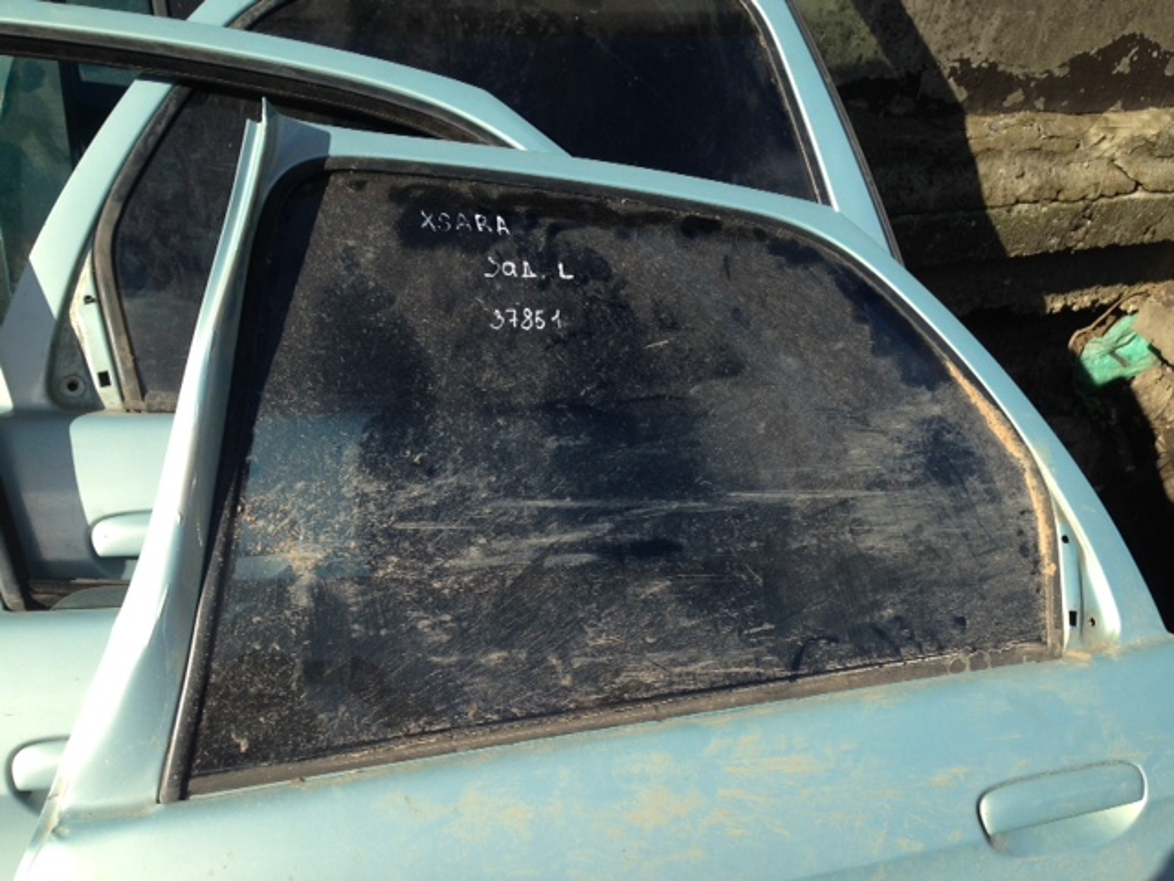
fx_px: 1119
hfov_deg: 55.4
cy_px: 440
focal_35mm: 33
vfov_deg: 42.9
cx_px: 587
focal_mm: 4.12
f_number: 2.4
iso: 50
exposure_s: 1/919
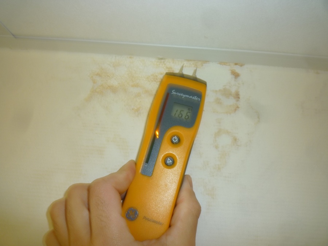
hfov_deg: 69.4
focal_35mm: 25
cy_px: 123
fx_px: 237
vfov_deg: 54.9
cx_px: 164
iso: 100
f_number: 4
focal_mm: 4.4
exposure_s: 1/8
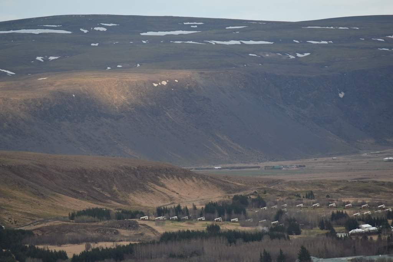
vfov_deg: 4.6
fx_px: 3275
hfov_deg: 6.9
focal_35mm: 300
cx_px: 196
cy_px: 131
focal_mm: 200
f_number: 5.6
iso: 1000
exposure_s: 1/640
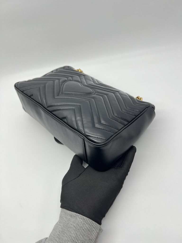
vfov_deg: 67.3
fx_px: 182
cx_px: 91
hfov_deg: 53.1
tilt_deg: -46.1
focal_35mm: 26
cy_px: 122
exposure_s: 1/100
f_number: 1.5
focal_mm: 5.7
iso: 40
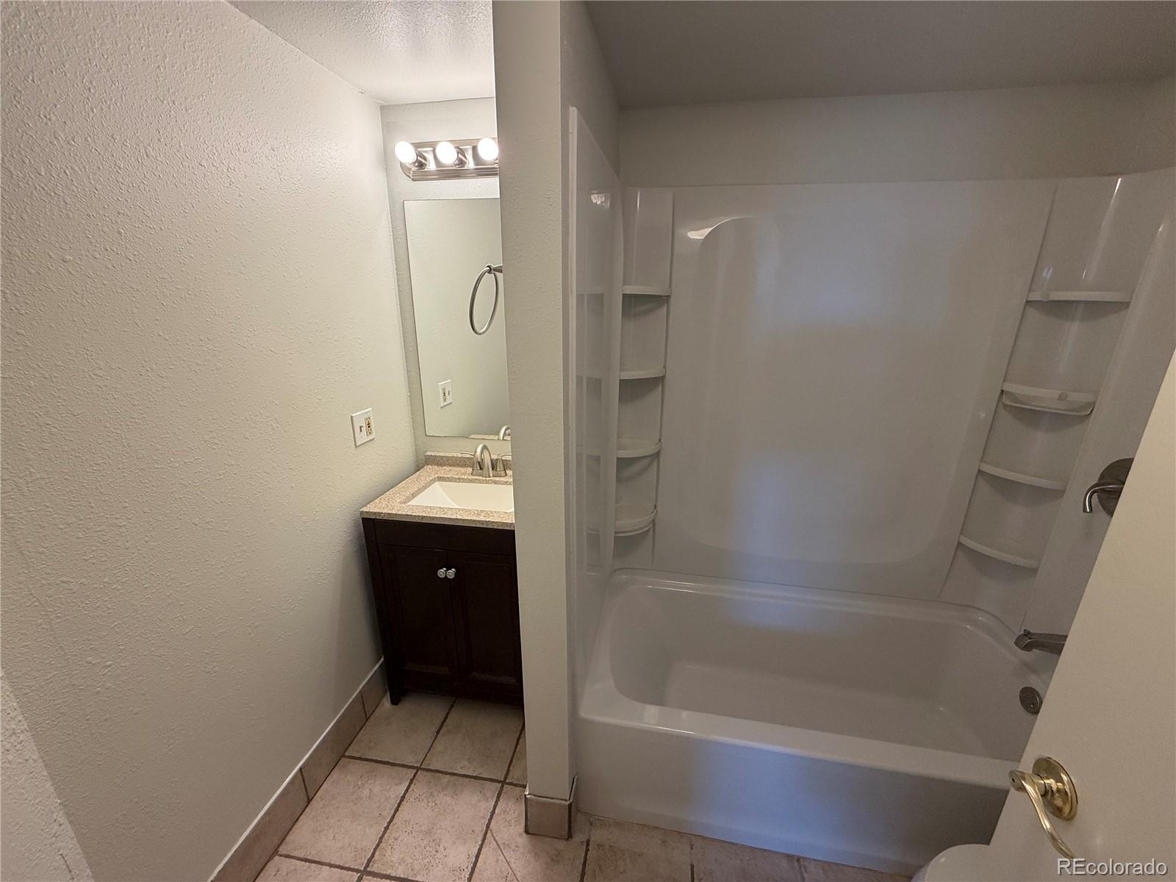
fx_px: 476
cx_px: 588
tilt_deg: -17.1
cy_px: 441
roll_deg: +0.2
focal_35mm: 14
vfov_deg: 85.7
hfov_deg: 102.1
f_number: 2.2
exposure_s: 1/120
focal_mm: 2.22
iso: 160
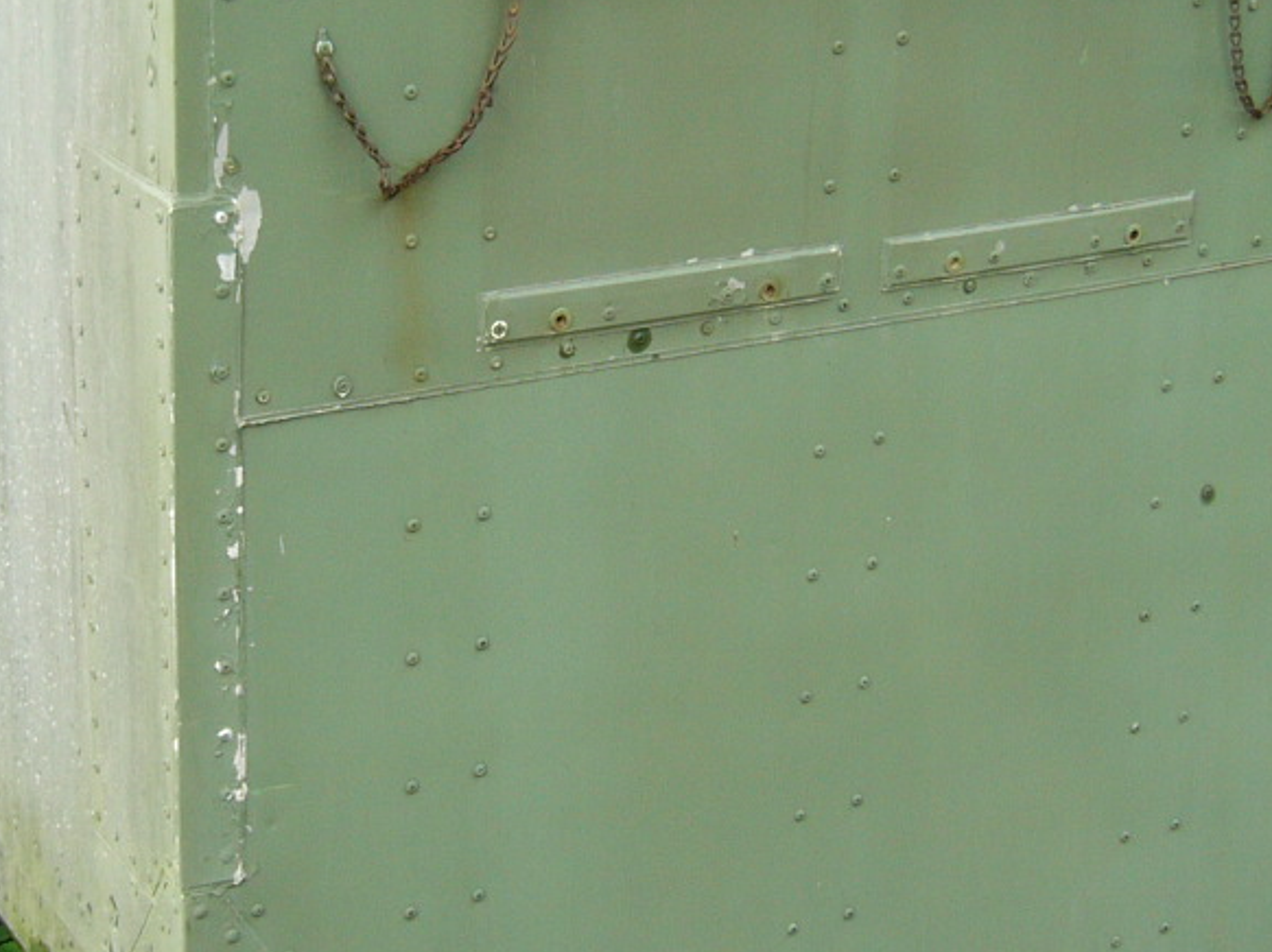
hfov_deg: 25.3
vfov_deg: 19.0
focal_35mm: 77
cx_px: 476
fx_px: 2828
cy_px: 271
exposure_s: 1/100
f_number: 2.8
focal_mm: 5.8
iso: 50
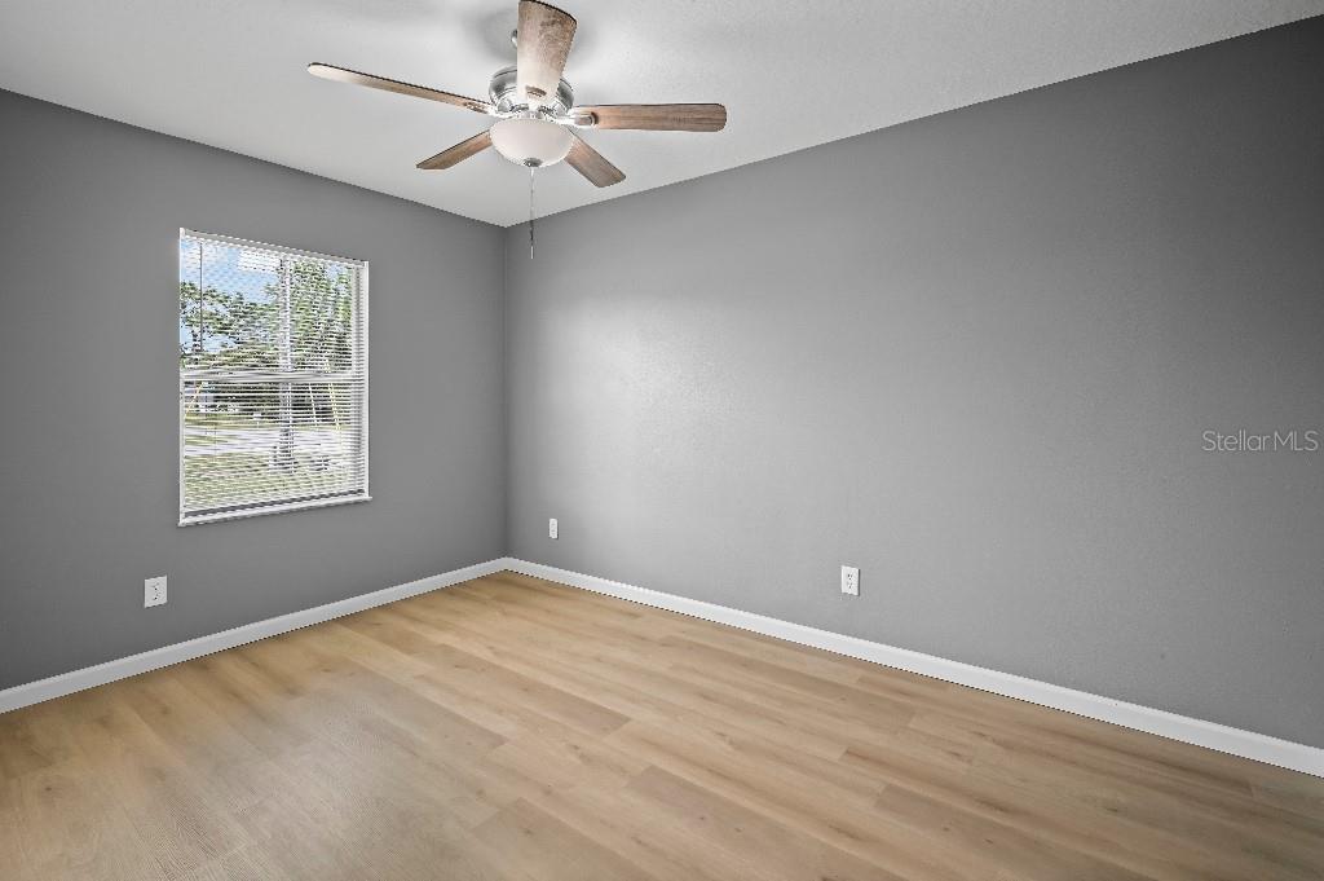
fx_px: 588
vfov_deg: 73.7
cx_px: 662
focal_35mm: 16
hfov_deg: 96.8
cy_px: 440
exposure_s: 1/6
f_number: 8
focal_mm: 16
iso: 400
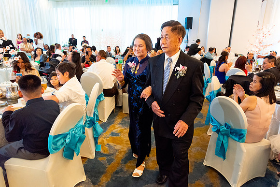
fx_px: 187
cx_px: 140
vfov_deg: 53.2
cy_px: 94
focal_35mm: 24
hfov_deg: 73.7
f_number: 5
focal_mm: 24
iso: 5000
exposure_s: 1/125
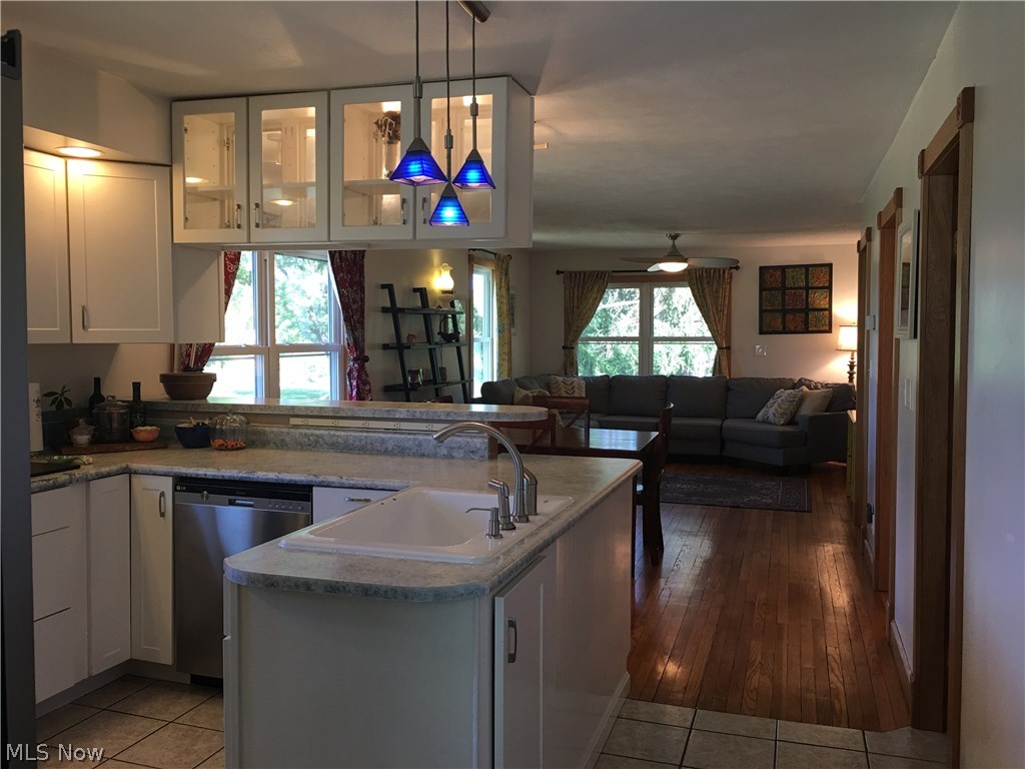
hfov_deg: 61.7
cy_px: 384
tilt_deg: -1.7
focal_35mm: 29
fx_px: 859
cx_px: 512
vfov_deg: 48.2
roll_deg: -0.4
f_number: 2.2
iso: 32
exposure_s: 1/30
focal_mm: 4.15
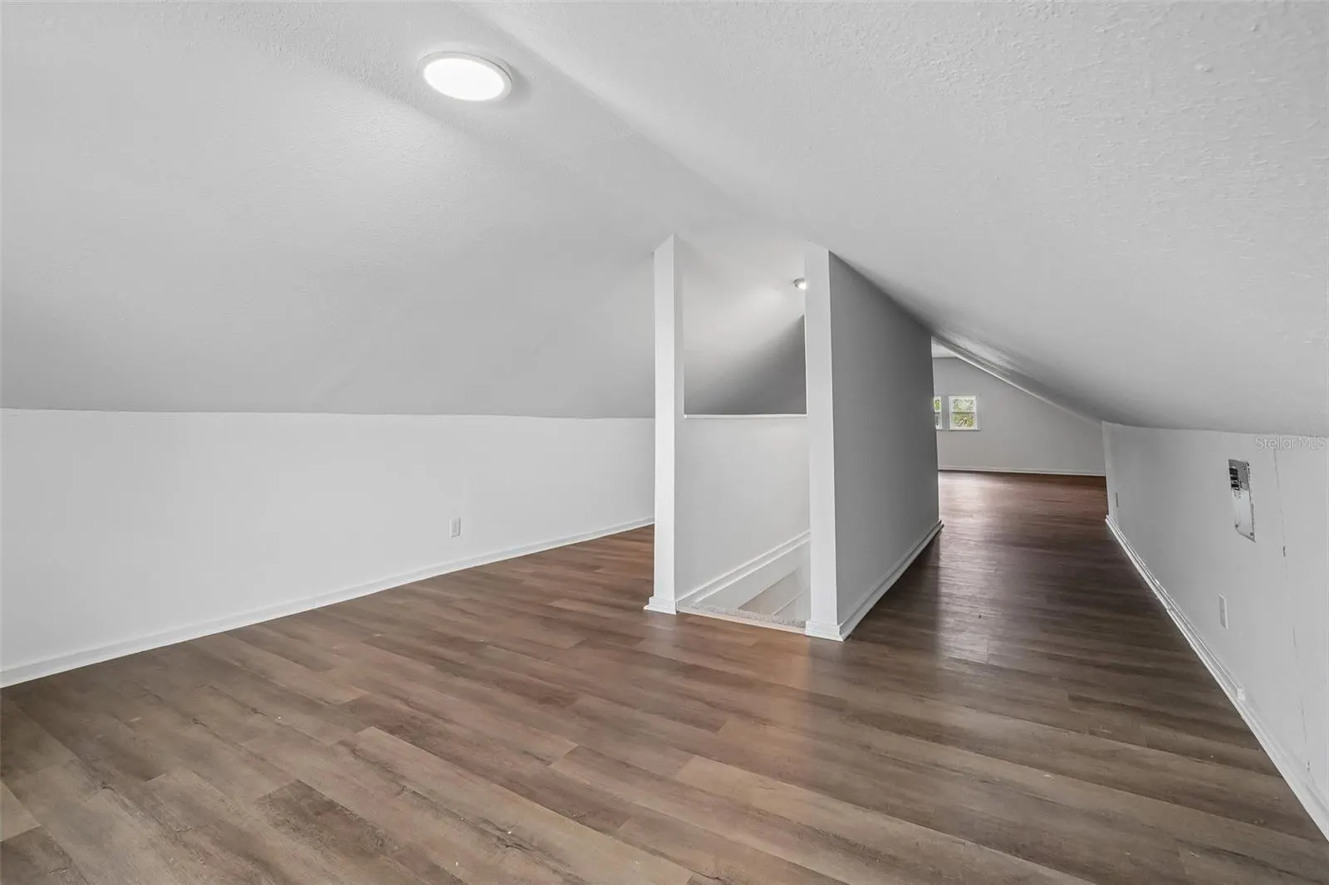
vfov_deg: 77.3
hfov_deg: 100.4
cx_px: 664
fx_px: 554
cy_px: 442
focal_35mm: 15
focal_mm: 10
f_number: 8
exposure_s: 1/30
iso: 800
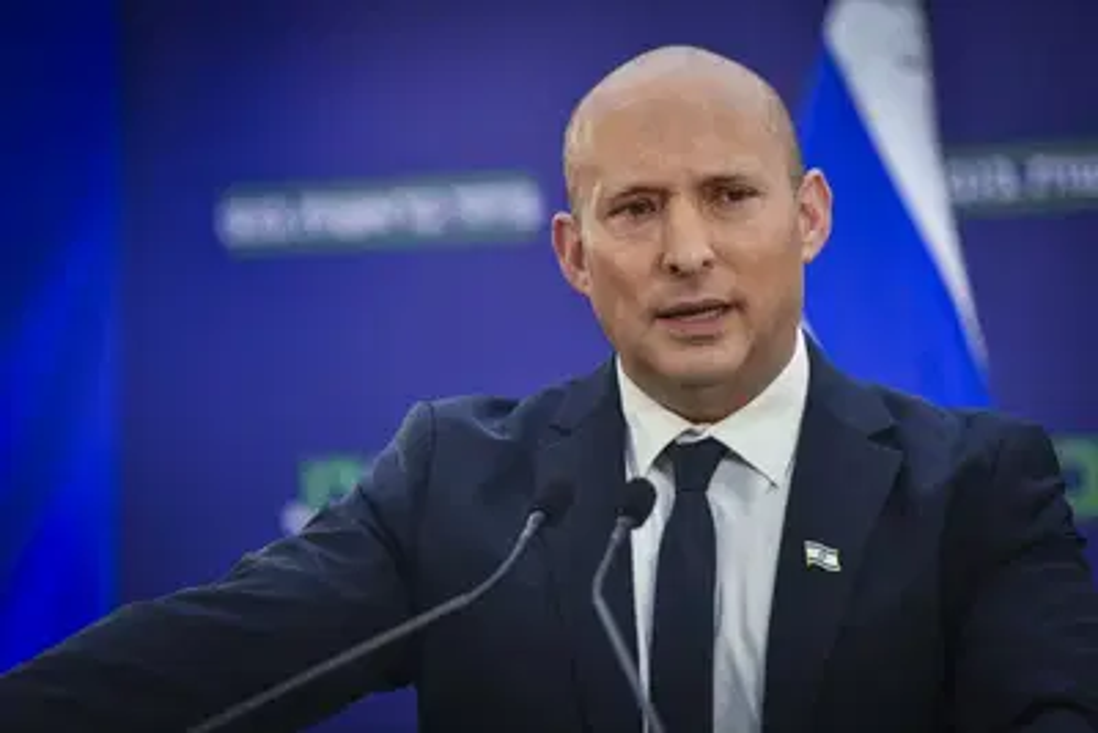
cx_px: 549
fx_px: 6102
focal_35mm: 200
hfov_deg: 10.3
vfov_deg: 6.9
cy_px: 366
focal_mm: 200
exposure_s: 1/1000
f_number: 4
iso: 1250
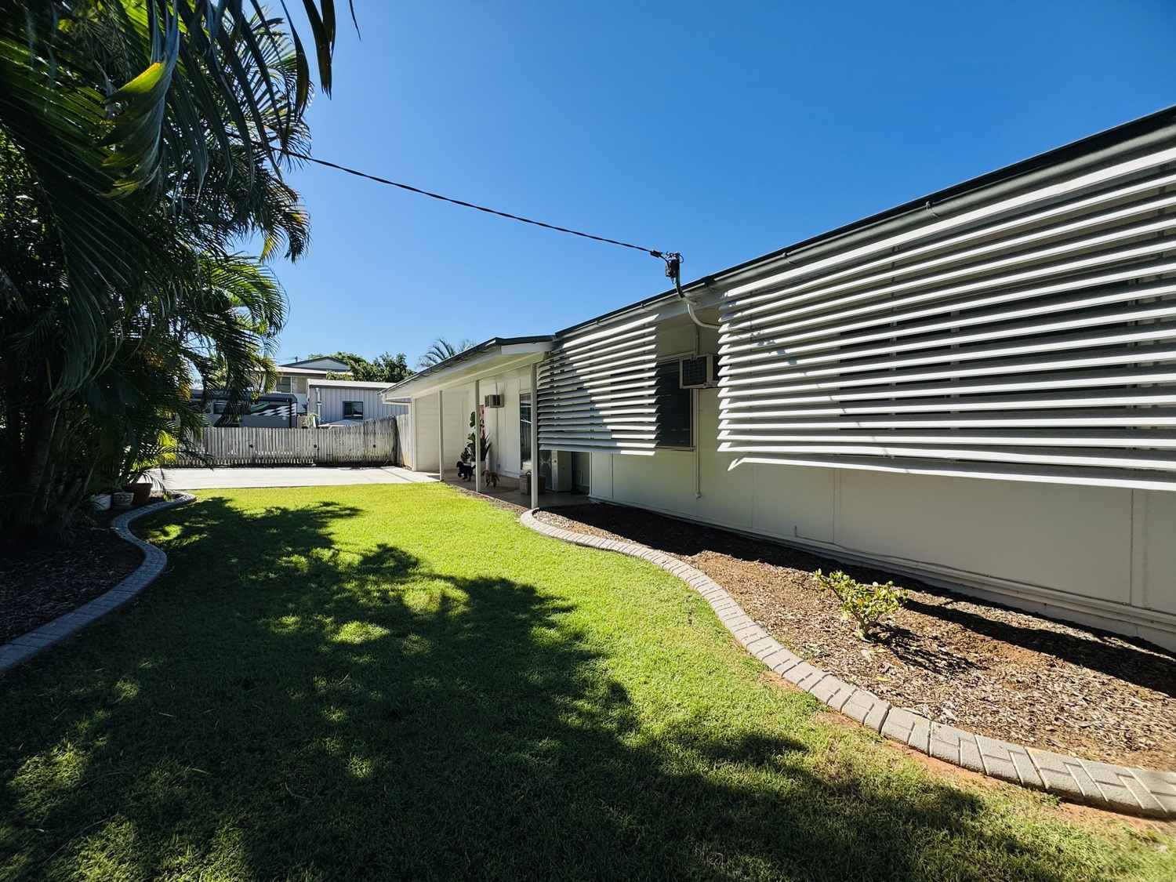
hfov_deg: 102.1
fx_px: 476
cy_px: 441
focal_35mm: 14
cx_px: 588
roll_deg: +0.8
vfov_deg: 85.7
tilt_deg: -1.2
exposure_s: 1/1567
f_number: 2.2
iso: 40
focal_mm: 2.22
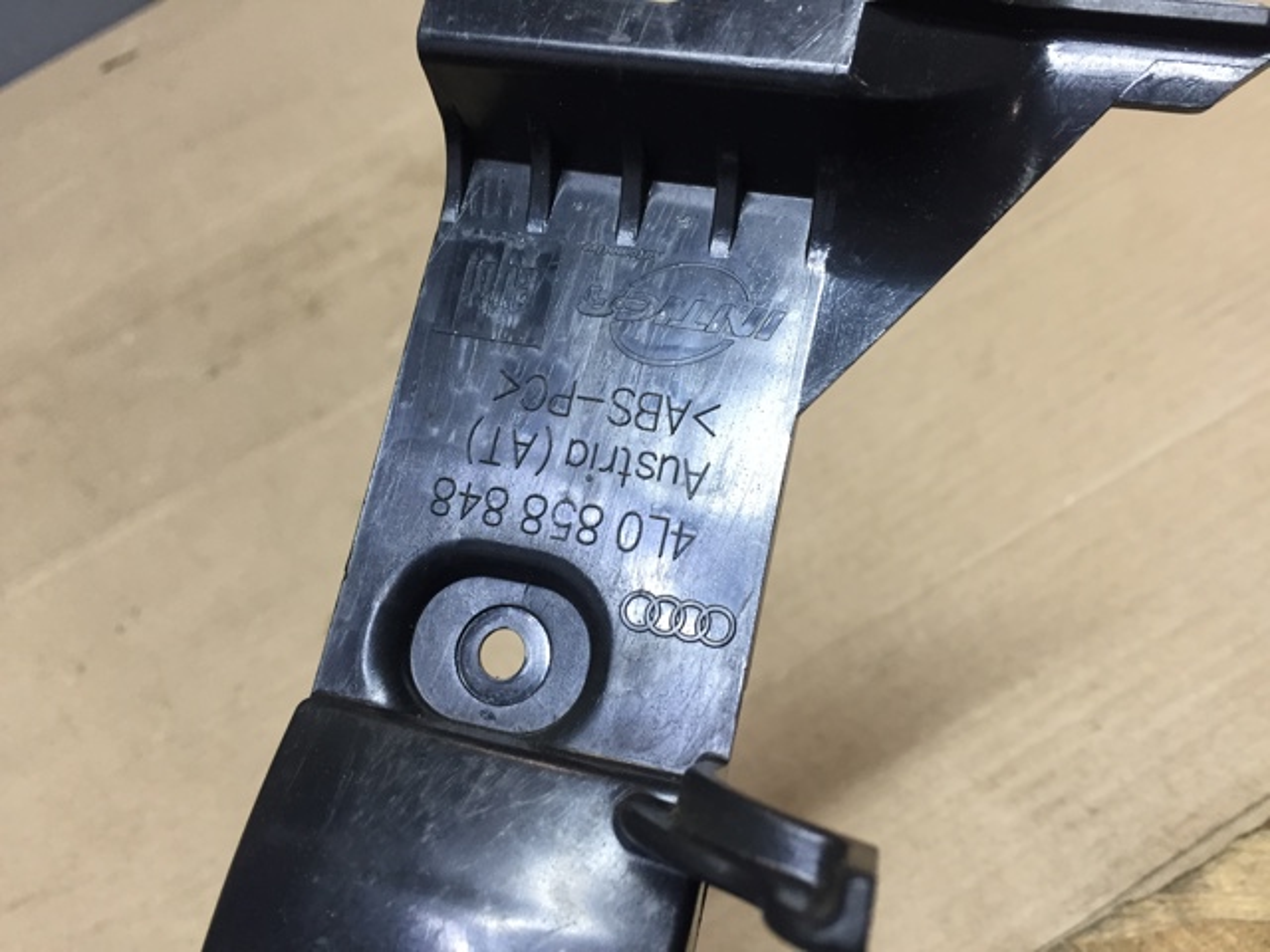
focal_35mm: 29
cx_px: 635
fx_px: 1064
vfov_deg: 48.2
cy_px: 476
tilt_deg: -46.3
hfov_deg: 61.7
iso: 64
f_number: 2.2
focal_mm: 4.15
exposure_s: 1/33
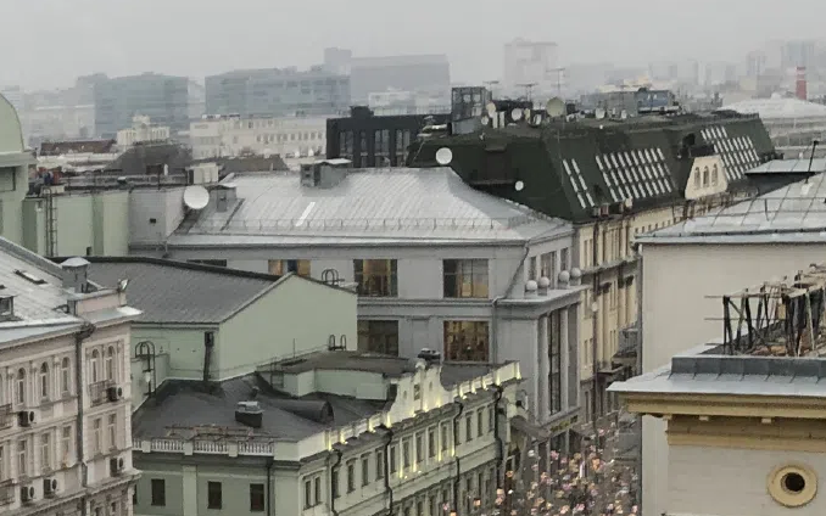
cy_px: 426
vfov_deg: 12.4
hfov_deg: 18.0
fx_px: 2364
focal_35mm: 105
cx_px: -356
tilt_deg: -7.1
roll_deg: +2.6
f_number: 1.8
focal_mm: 4
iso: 32
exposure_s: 1/100
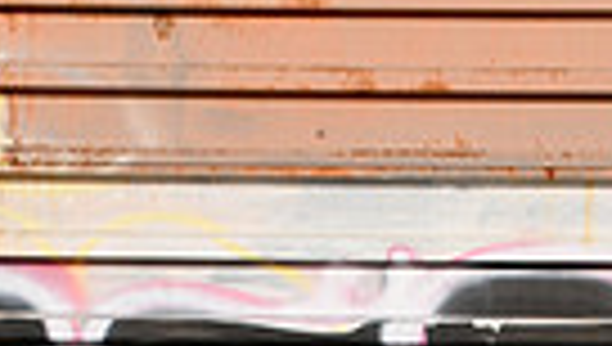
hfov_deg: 9.2
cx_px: 752
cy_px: 640
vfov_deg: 5.2
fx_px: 3771
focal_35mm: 232
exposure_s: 1/400
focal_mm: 35
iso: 100
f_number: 10
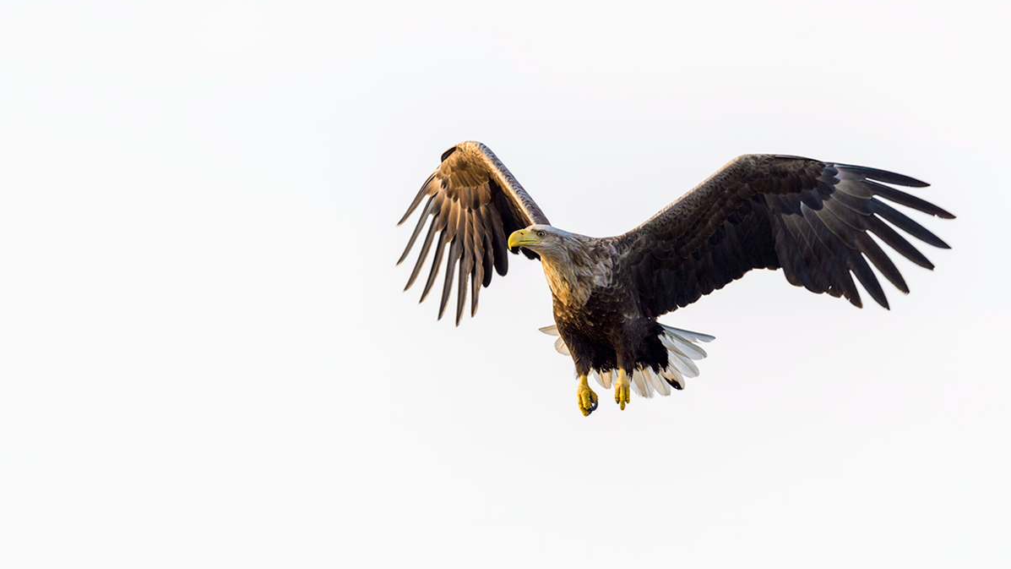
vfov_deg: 2.3
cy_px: 316
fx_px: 14072
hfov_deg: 4.1
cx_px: 505
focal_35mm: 525
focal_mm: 500
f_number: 4
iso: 140
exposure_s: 1/1250
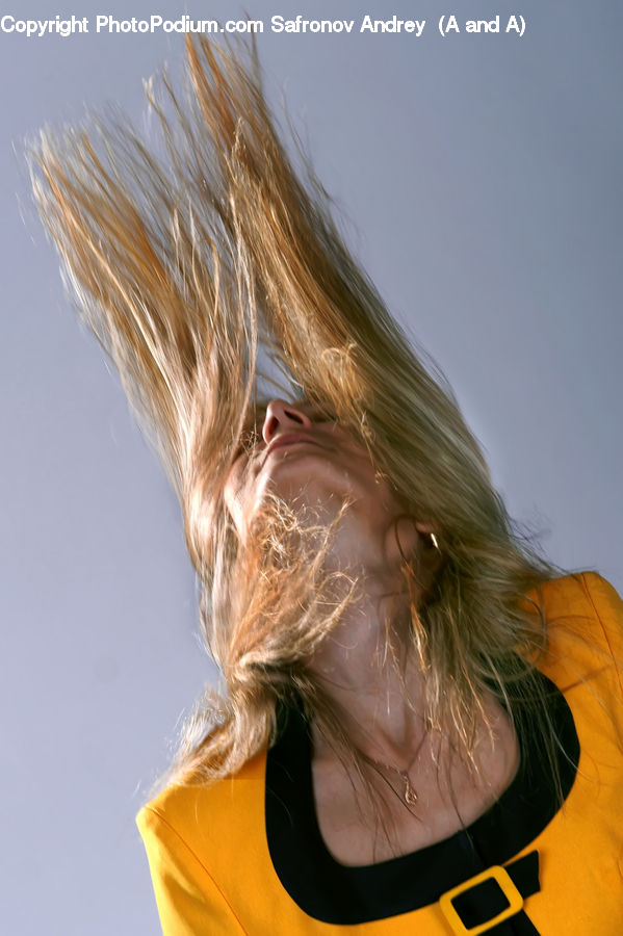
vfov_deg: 19.5
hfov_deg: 13.0
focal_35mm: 105
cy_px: 468
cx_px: 312
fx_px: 2729
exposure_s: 1/125
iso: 100
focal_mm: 70
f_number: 8
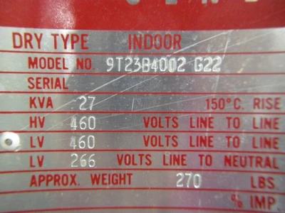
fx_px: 288
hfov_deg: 52.6
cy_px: 106
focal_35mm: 35
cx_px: 142
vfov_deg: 40.7
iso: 800
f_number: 2.7
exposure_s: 1/5.7
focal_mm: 7.5
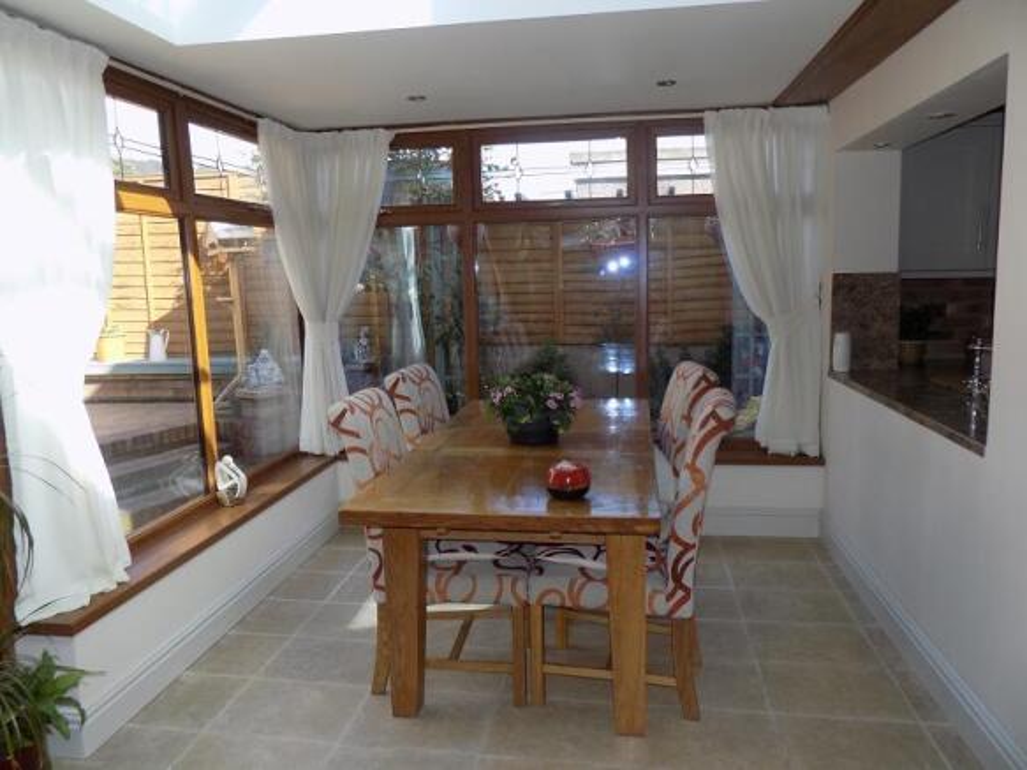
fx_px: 712
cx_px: 514
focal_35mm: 24
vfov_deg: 56.8
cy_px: 385
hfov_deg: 71.6
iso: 80
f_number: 3.1
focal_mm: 4.3
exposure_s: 1/100
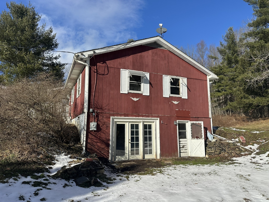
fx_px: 187
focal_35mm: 24
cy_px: 101
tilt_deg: +10.7
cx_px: 134
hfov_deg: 71.6
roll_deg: -1.3
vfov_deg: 56.8
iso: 80
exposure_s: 1/5000
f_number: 1.78
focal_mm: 6.86
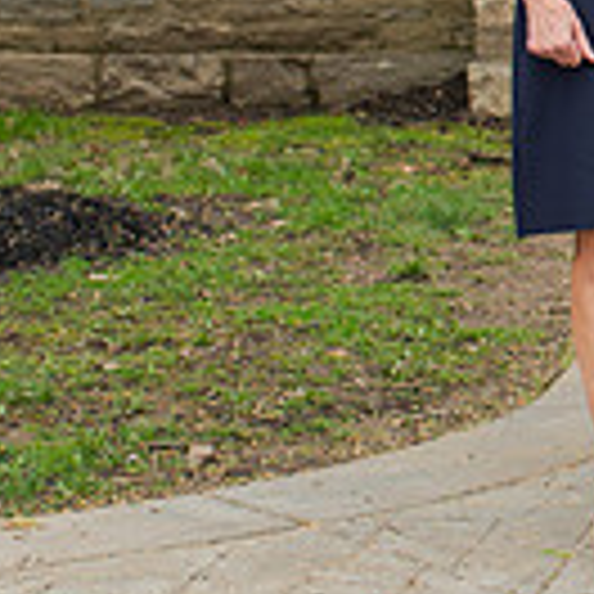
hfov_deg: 9.8
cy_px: -124
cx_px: 1189
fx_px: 3223
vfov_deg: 10.4
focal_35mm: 166
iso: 160
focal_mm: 35
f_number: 3.2
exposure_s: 1/320
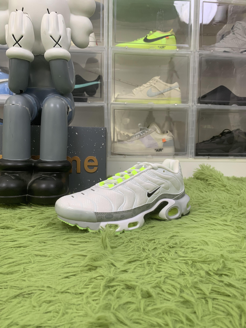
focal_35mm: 26
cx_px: 123
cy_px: 164
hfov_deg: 53.1
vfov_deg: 67.3
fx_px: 246
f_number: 1.8
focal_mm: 4.25
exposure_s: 1/71
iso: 100
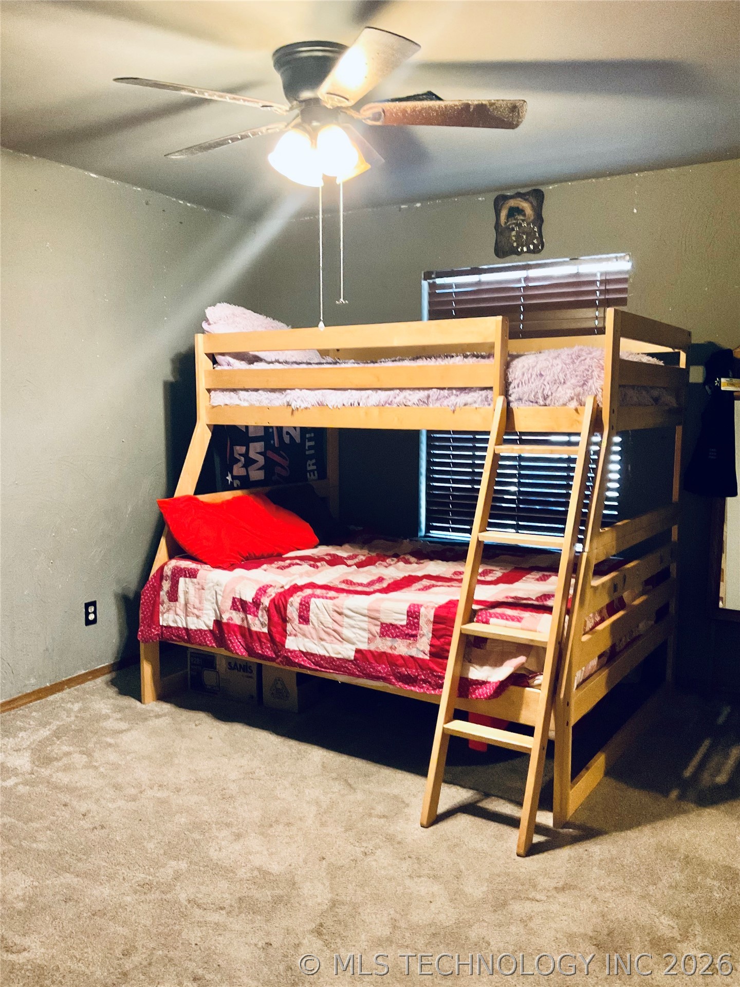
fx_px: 827
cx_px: 370
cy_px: 494
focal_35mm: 29
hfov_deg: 48.2
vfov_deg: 61.7
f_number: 1.8
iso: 320
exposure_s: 1/30
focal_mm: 3
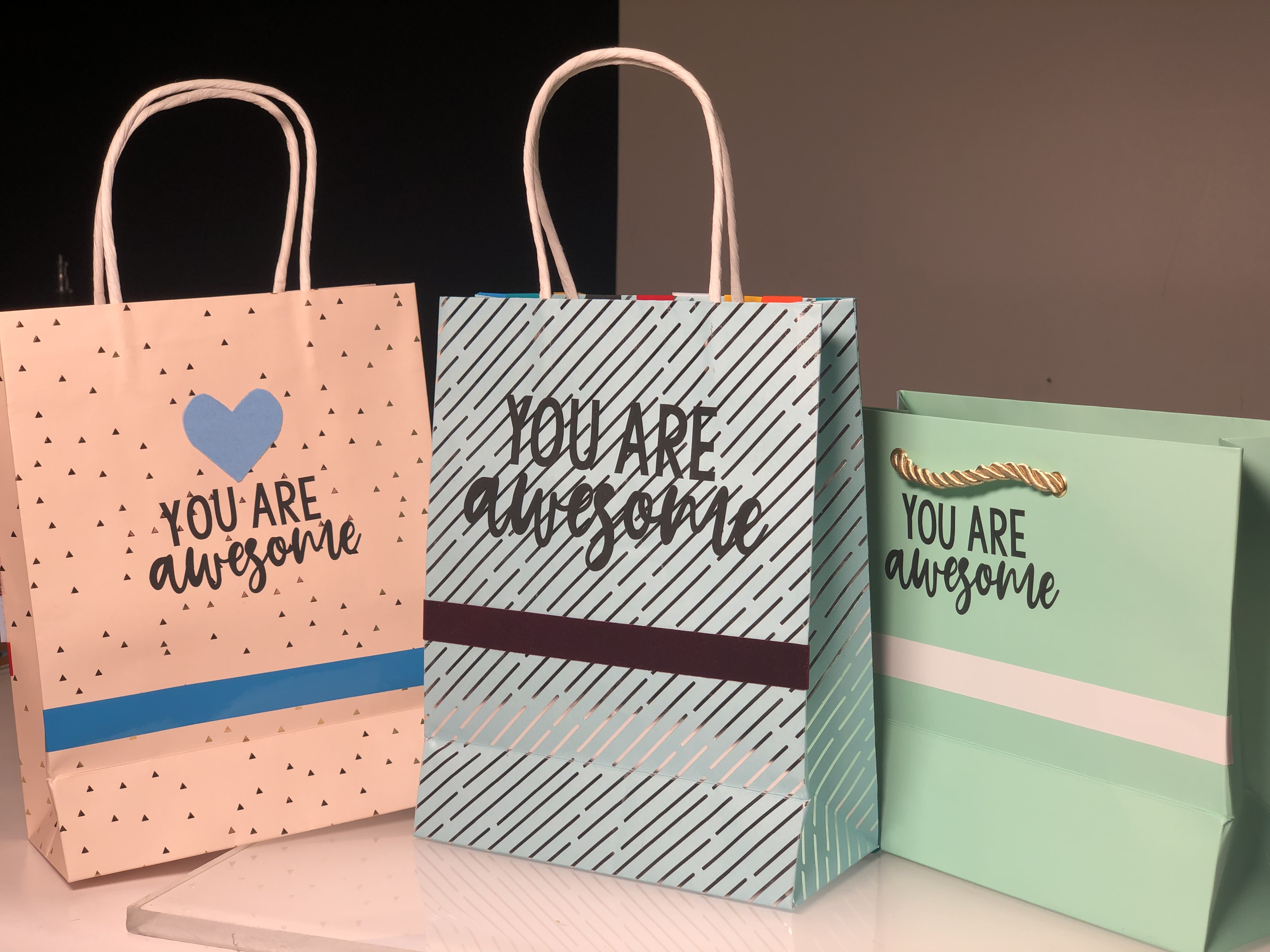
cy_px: 476
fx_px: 1908
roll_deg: +0.3
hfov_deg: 36.8
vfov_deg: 28.0
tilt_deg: -6.4
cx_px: 635
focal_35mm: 52
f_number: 2.4
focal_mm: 6
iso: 16
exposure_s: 1/126
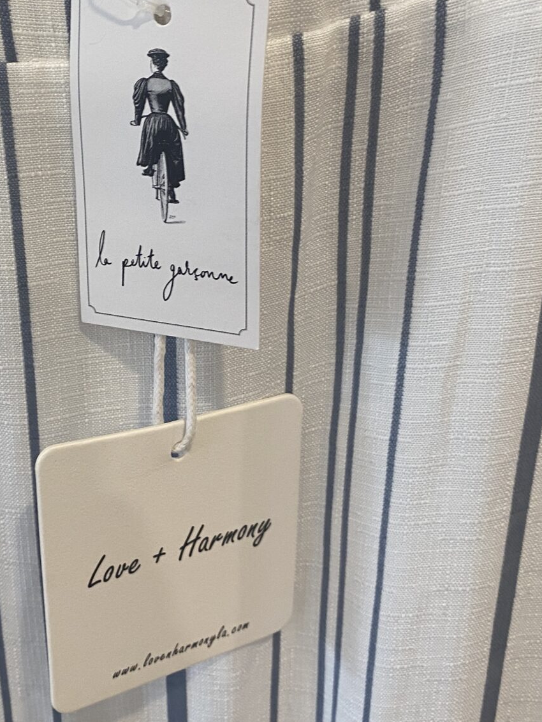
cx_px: 152
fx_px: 981
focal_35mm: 47
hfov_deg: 30.5
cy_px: 250
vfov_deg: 40.0
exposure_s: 1/60
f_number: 1.8
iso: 80
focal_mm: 4.25
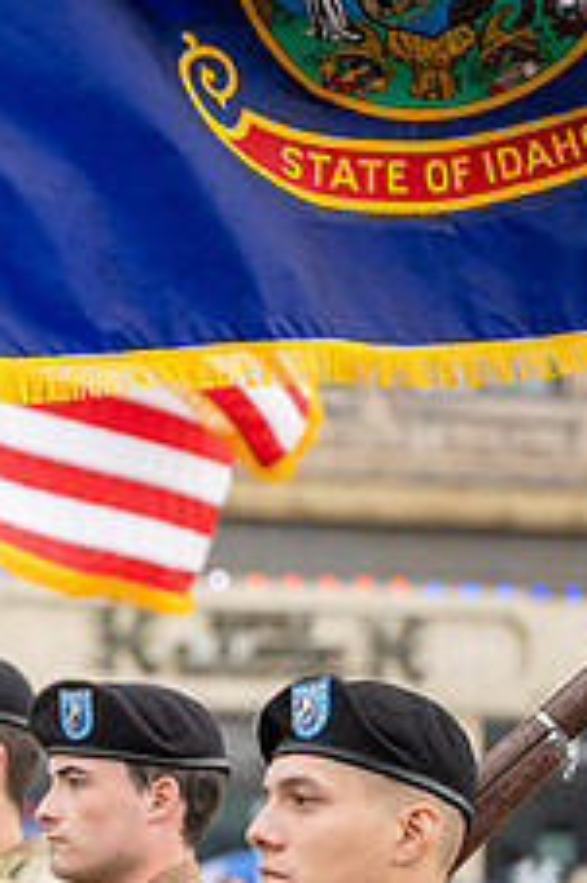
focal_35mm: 139
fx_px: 3405
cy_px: 595
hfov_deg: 9.8
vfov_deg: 14.7
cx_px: 47
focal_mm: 70
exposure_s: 1/1600
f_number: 2.8
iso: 800
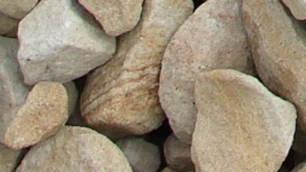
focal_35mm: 247
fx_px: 2005
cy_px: -513
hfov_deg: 8.3
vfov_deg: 4.5
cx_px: 622
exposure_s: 1/320
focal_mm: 7.1
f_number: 4
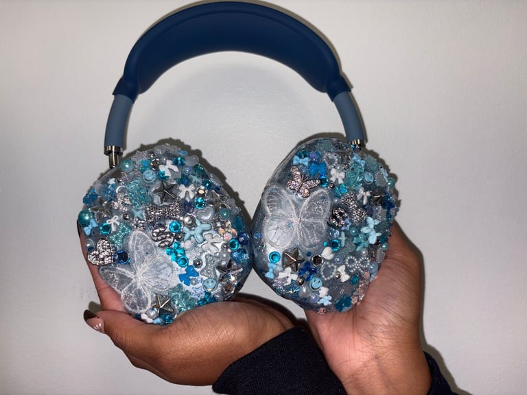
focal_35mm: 26
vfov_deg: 53.1
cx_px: 264
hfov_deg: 67.3
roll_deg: -6.0
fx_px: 396
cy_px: 198
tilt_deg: -2.4
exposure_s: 1/236
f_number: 1.6
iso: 32
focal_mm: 5.96
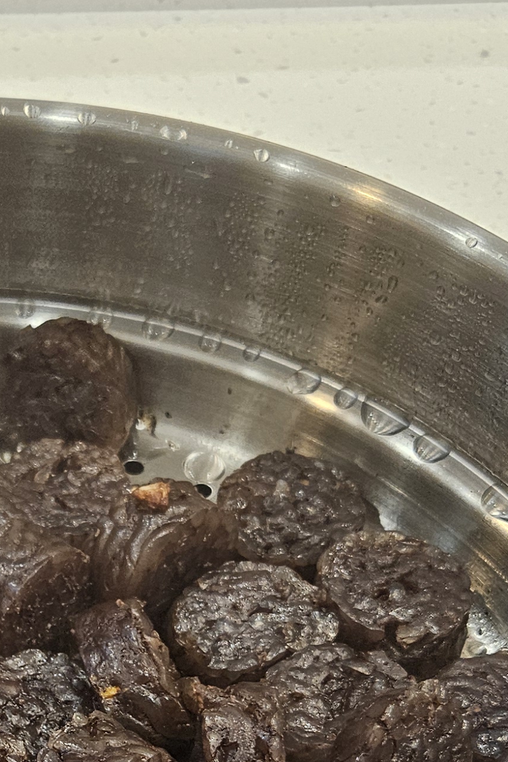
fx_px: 1566
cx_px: -54
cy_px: 700
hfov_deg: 17.8
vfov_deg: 26.3
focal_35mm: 74
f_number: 1.8
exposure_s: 1/120
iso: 200
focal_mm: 5.4
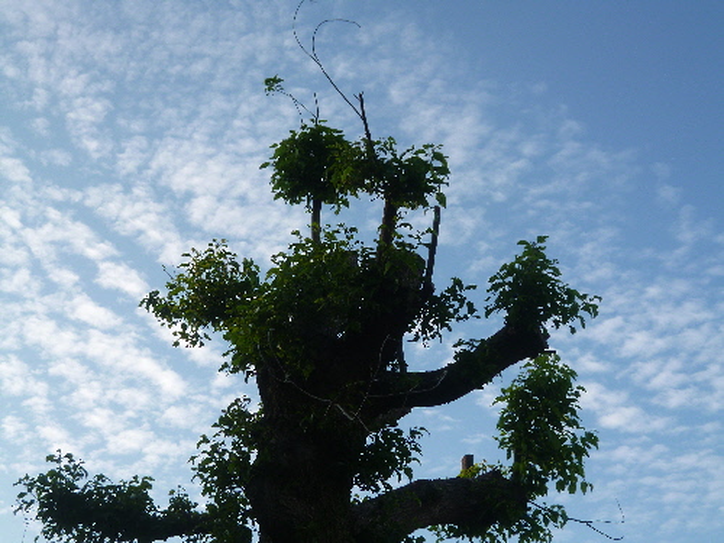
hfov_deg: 42.9
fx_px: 920
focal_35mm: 44
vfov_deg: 32.9
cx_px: 362
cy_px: 272
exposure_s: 1/500
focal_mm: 7.9
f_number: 3.3
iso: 100
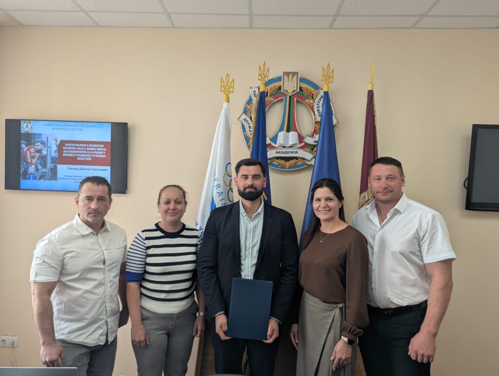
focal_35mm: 24
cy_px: 188
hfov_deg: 71.5
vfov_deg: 56.9
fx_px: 346
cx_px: 250
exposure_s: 1/48.8
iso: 37
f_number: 1.85
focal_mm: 6.81
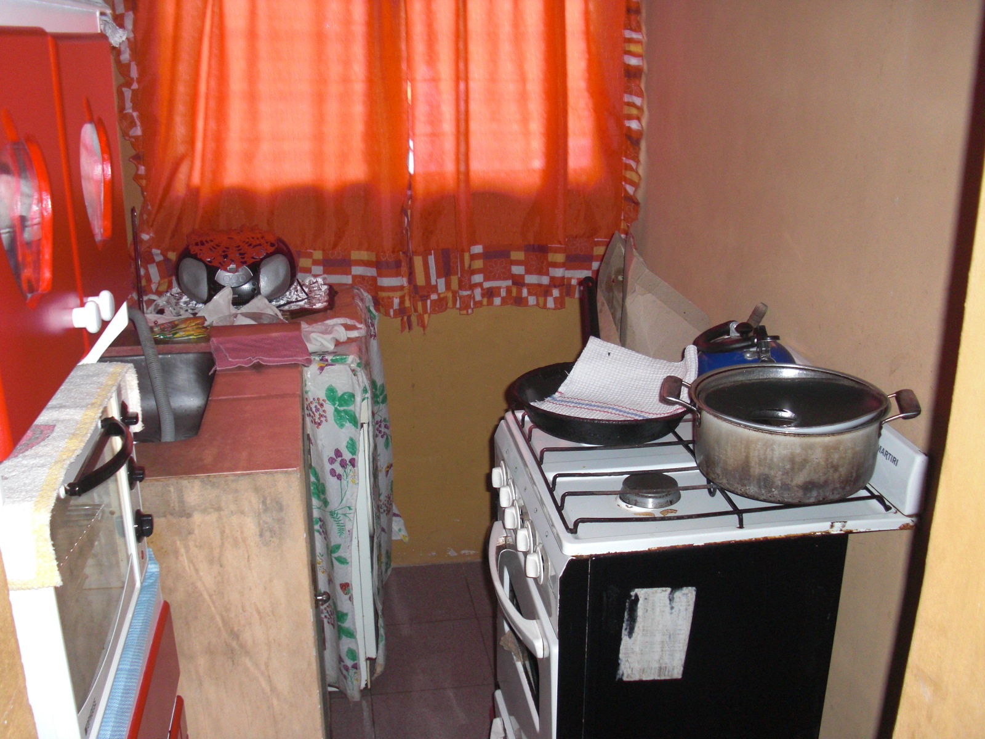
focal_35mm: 36
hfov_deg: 51.4
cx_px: 492
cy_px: 370
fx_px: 1024
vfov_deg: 39.7
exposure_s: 1/60
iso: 200
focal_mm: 6.3
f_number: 2.8
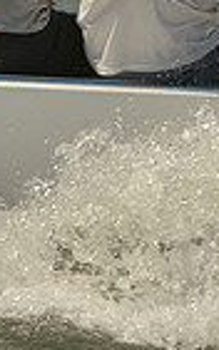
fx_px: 10056
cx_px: 50
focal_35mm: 1052
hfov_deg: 1.2
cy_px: -120
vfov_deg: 2.0
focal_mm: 250
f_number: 10
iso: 280
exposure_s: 1/1600
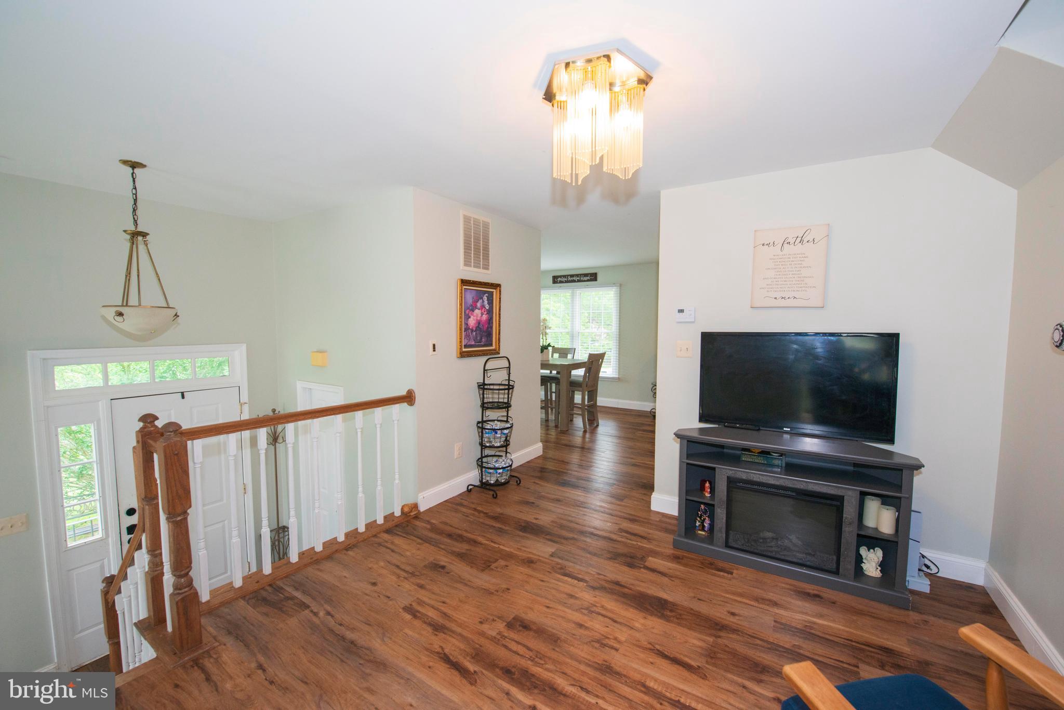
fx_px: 414
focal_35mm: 14
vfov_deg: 81.2
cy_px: 355
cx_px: 532
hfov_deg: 104.2
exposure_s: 1/100
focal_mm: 14
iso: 1250
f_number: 7.1
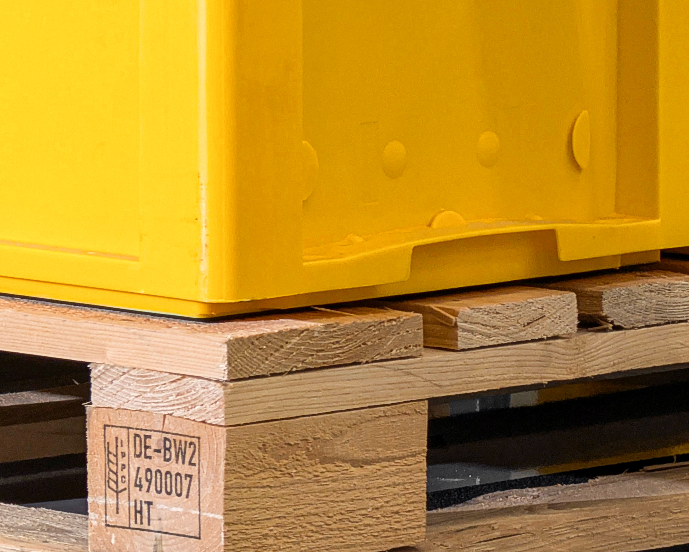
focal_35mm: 362
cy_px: 206
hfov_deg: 5.3
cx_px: -329
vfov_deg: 4.3
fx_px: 7382
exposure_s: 1/68.9
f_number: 2.8
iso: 130
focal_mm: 18
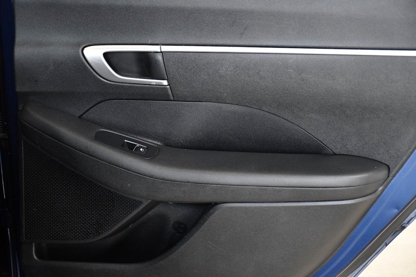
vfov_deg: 15.2
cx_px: 208
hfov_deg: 22.6
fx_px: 1040
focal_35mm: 90
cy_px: 138
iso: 2500
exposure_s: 1/250
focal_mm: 60
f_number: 5
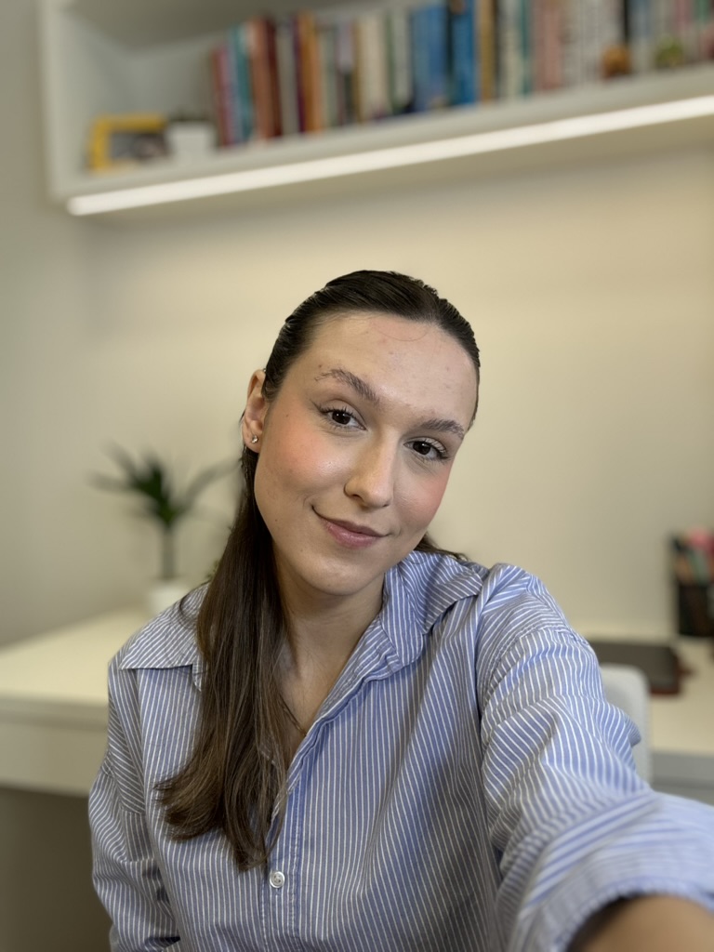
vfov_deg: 60.0
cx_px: 357
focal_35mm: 30
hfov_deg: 46.8
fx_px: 825
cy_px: 476
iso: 80
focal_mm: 2.69
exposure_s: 1/115
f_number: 1.9
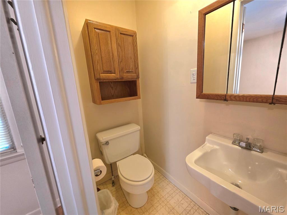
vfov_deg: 89.9
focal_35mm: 13
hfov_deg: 106.2
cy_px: 108
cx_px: 144
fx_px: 108
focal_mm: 2.2
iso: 400
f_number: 1.9
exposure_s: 1/60.2
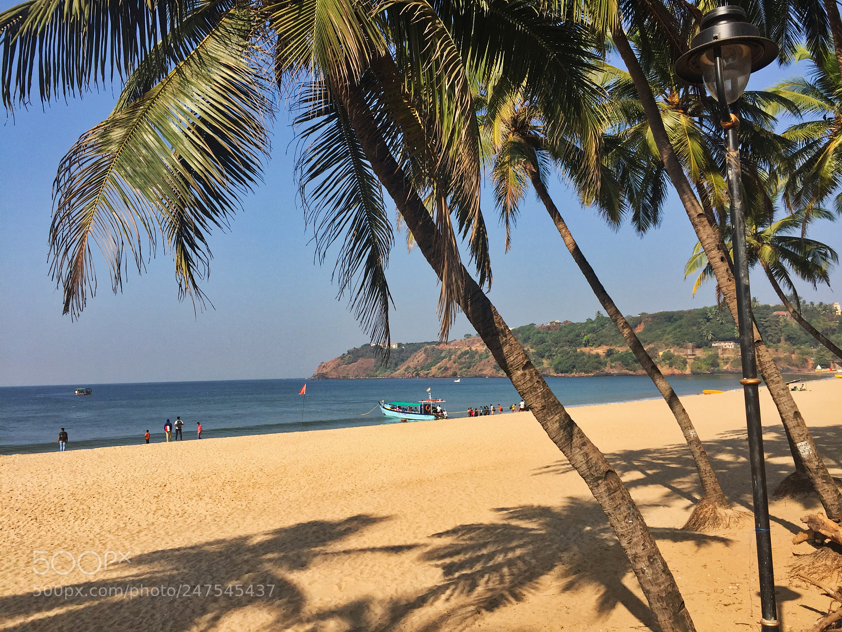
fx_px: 705
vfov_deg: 48.2
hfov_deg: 61.7
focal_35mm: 29
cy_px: 316
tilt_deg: +6.3
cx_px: 421
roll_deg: +0.0
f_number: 2.2
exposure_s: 1/1721
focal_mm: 4.15
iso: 32
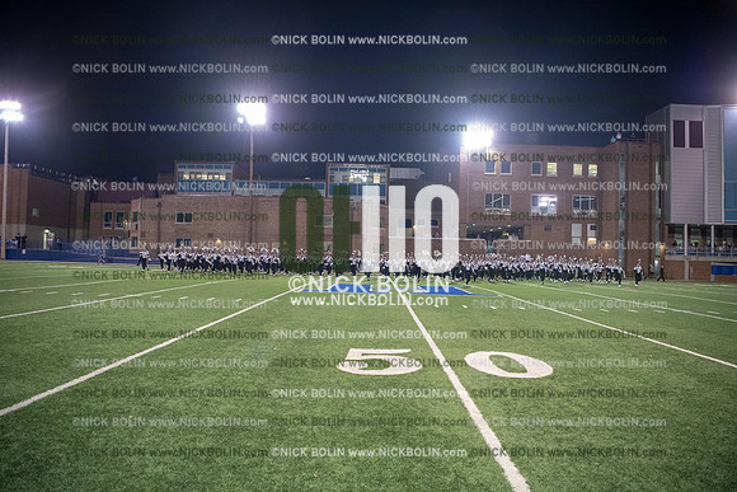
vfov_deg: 53.2
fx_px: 491
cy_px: 246
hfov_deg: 73.7
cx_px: 368
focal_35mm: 24
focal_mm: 24
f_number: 3.2
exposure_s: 1/200
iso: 3200
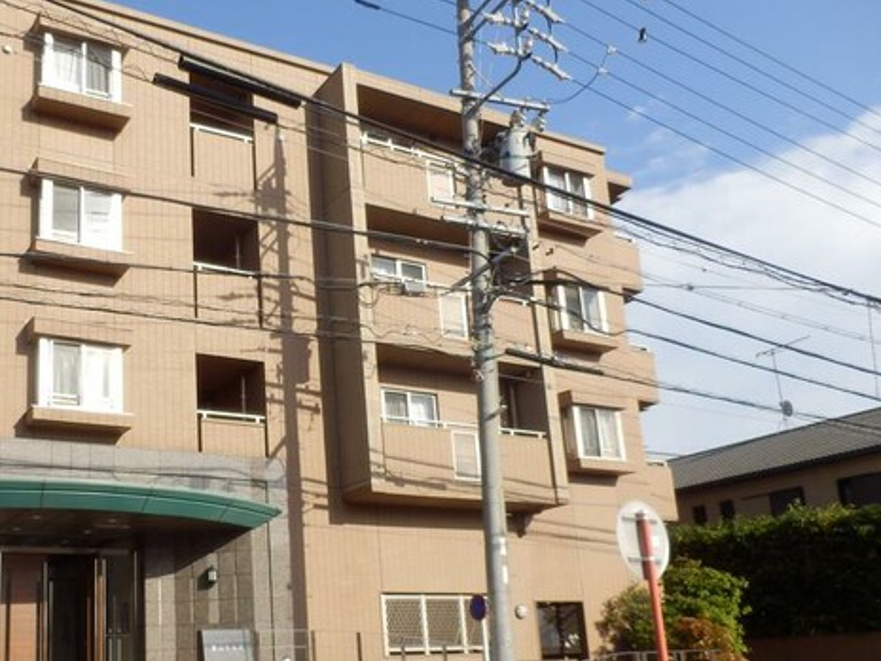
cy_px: 445
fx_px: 942
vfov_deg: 38.2
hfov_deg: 48.2
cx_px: 219
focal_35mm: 37
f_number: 3
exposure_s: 1/800
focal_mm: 4.2
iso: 80
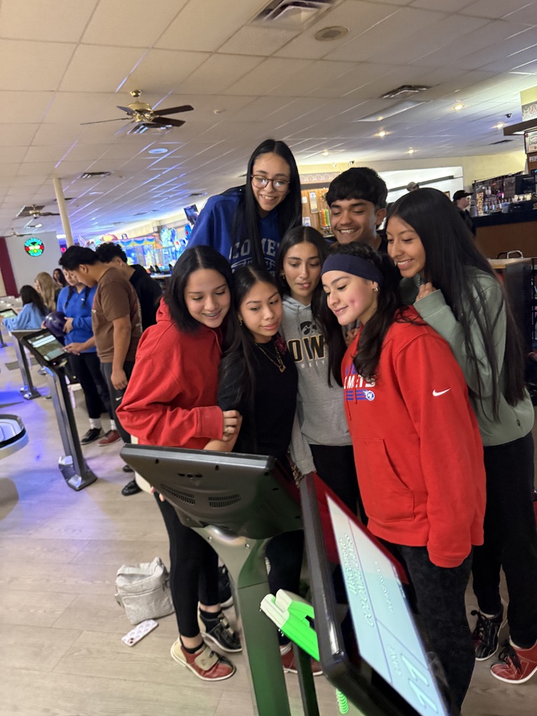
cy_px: 358
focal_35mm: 24
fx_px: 496
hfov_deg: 56.8
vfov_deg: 71.6
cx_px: 268
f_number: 1.78
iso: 800
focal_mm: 6.76
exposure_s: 1/60
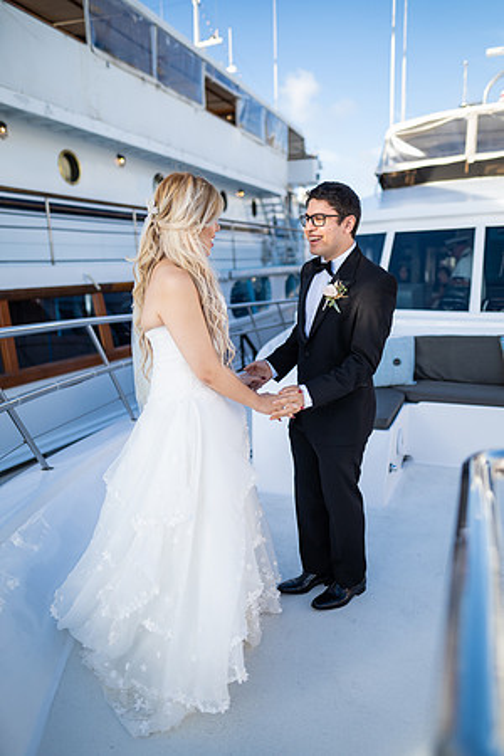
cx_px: 252
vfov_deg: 73.7
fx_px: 504
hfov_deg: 53.1
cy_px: 378
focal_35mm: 24
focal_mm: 24
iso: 160
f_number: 1.4
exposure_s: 1/4000
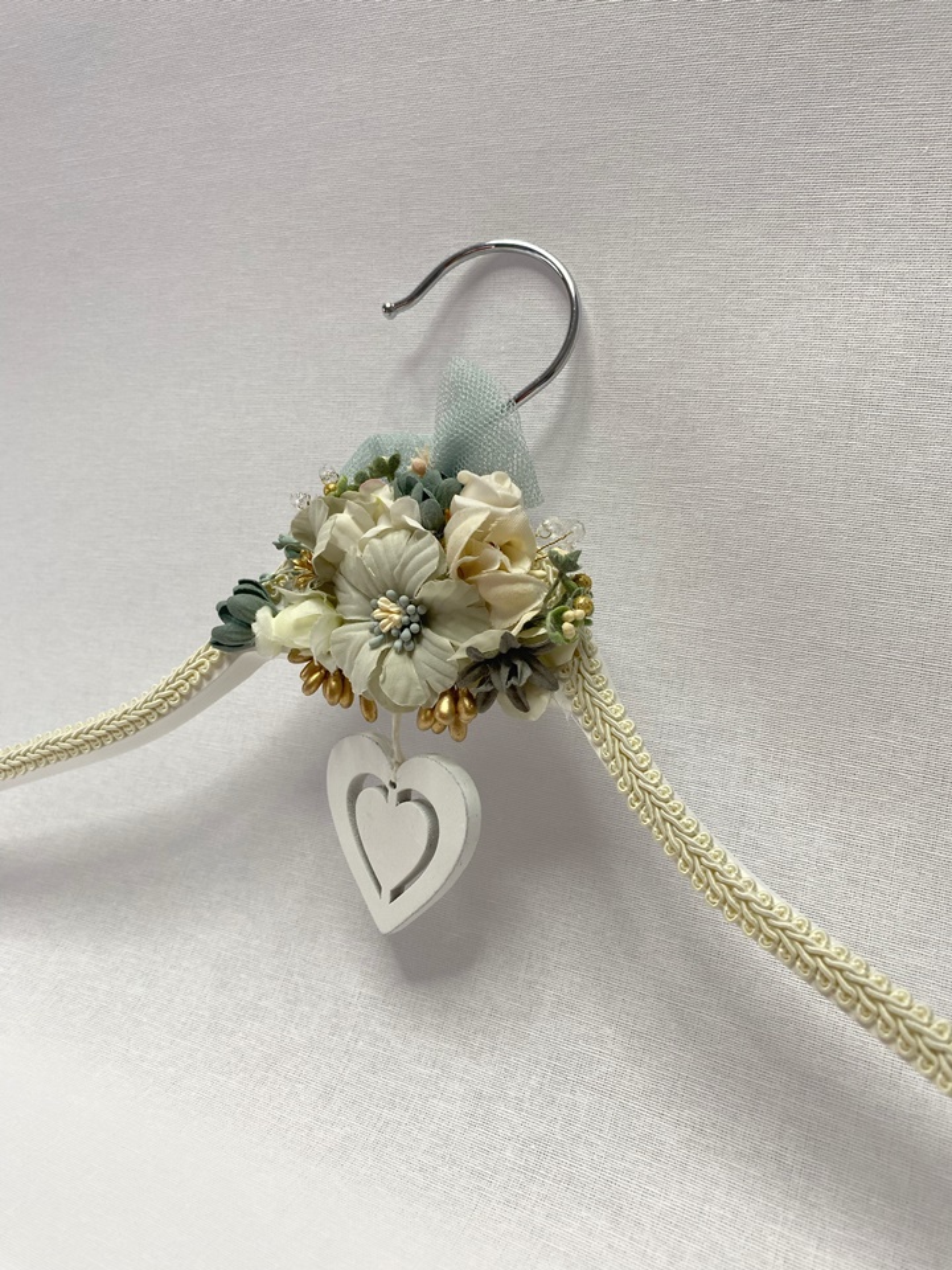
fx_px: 953
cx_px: 476
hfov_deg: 53.1
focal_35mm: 26
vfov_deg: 67.3
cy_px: 635
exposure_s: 1/122
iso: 80
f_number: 1.8
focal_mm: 4.25
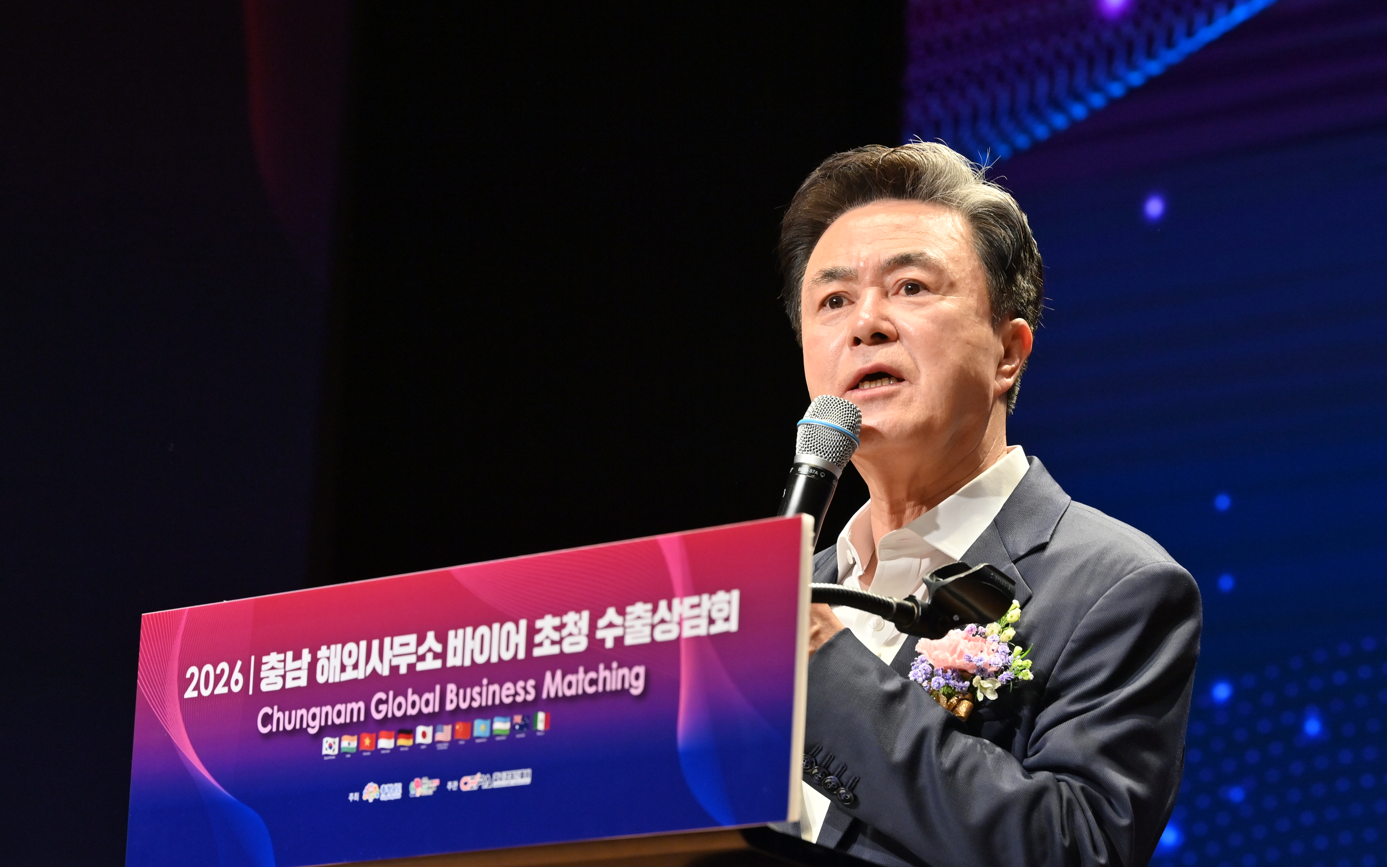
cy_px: 453
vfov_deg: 9.5
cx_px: 695
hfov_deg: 15.1
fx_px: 5217
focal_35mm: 138
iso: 1250
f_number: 7.1
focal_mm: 135
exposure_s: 1/320
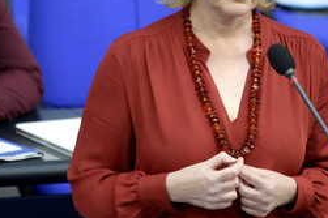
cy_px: 63
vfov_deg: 1.5
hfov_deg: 2.3
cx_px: 216
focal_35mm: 898
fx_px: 8176
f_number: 5.6
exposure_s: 1/400
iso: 8000
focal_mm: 500
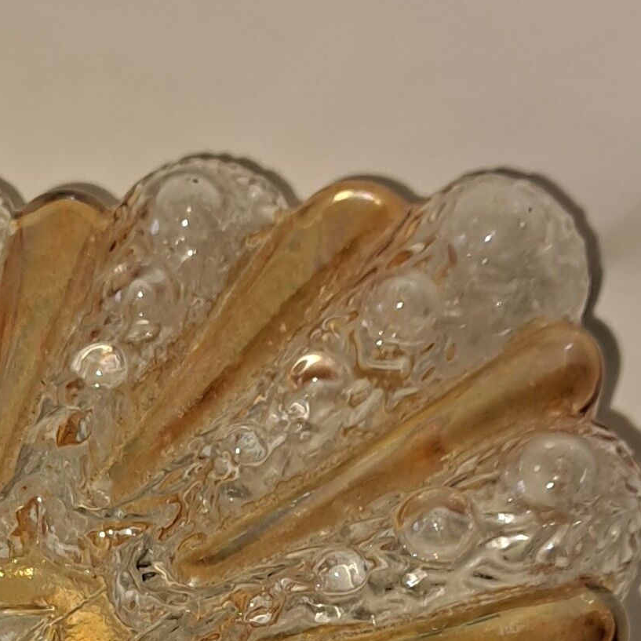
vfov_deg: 14.0
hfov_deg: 14.1
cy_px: 801
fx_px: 2514
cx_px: -112
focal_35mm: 120
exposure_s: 1/50
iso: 64
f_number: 1.8
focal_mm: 5.23
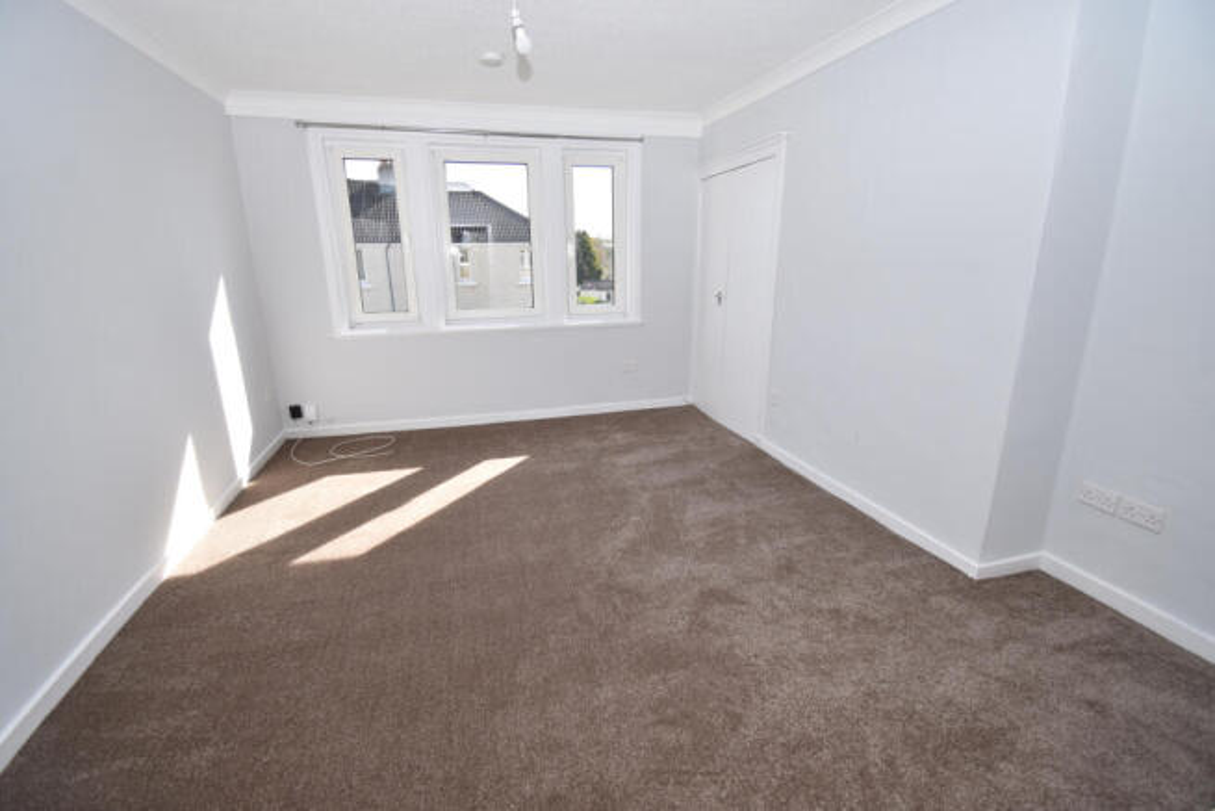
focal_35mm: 15
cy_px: 406
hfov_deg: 100.4
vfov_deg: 77.4
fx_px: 506
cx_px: 608
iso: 200
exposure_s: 1/250
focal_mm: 10
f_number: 5.6
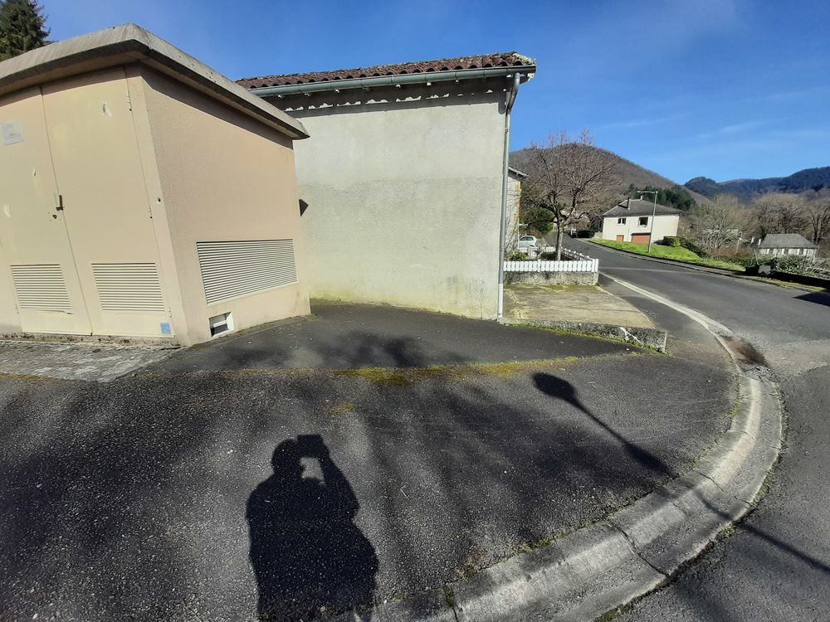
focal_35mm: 13
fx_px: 312
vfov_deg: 89.9
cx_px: 415
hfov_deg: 106.2
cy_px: 311
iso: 40
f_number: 2.2
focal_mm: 1.42
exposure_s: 1/1272
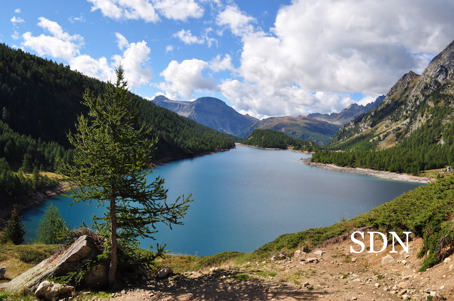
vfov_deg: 47.8
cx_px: 227
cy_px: 150
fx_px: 340
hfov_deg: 67.4
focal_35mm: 27
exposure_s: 1/250
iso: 200
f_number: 10
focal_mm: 18
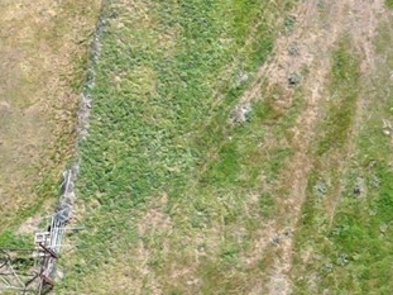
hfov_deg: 10.7
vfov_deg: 9.4
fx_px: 1793
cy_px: 97
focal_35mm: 158
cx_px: 935
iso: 100
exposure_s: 1/1500
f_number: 1.7
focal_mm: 6.72
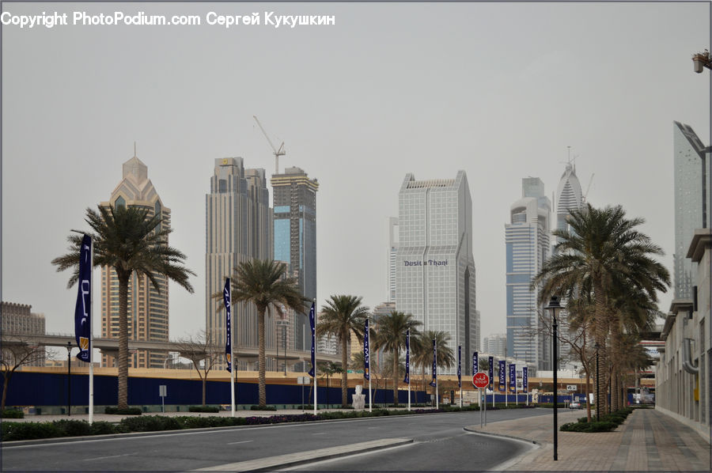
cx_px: 356
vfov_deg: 26.4
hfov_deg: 38.9
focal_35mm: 51
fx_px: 1008
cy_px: 236
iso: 200
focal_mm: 34
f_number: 5
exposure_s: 1/1600
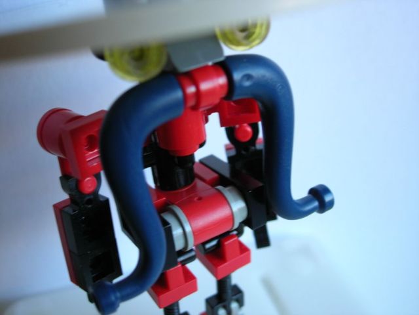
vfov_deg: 35.1
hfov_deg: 45.8
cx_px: 210
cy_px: 158
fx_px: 496
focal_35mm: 41
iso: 64
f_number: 2.9
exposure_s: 1/10.1
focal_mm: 8.5
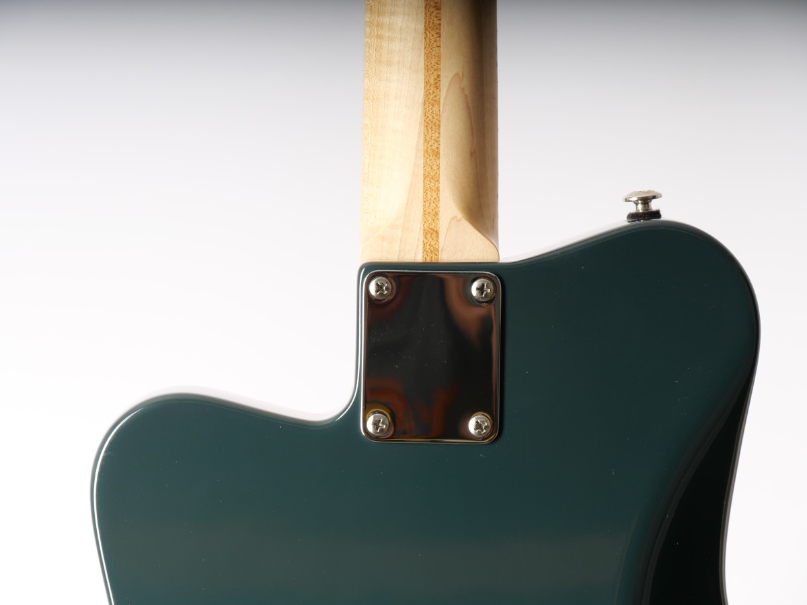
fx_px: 3777
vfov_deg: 9.2
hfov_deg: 12.2
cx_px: 404
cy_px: 302
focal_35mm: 162
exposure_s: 1/250
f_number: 7.1
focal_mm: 81
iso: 200
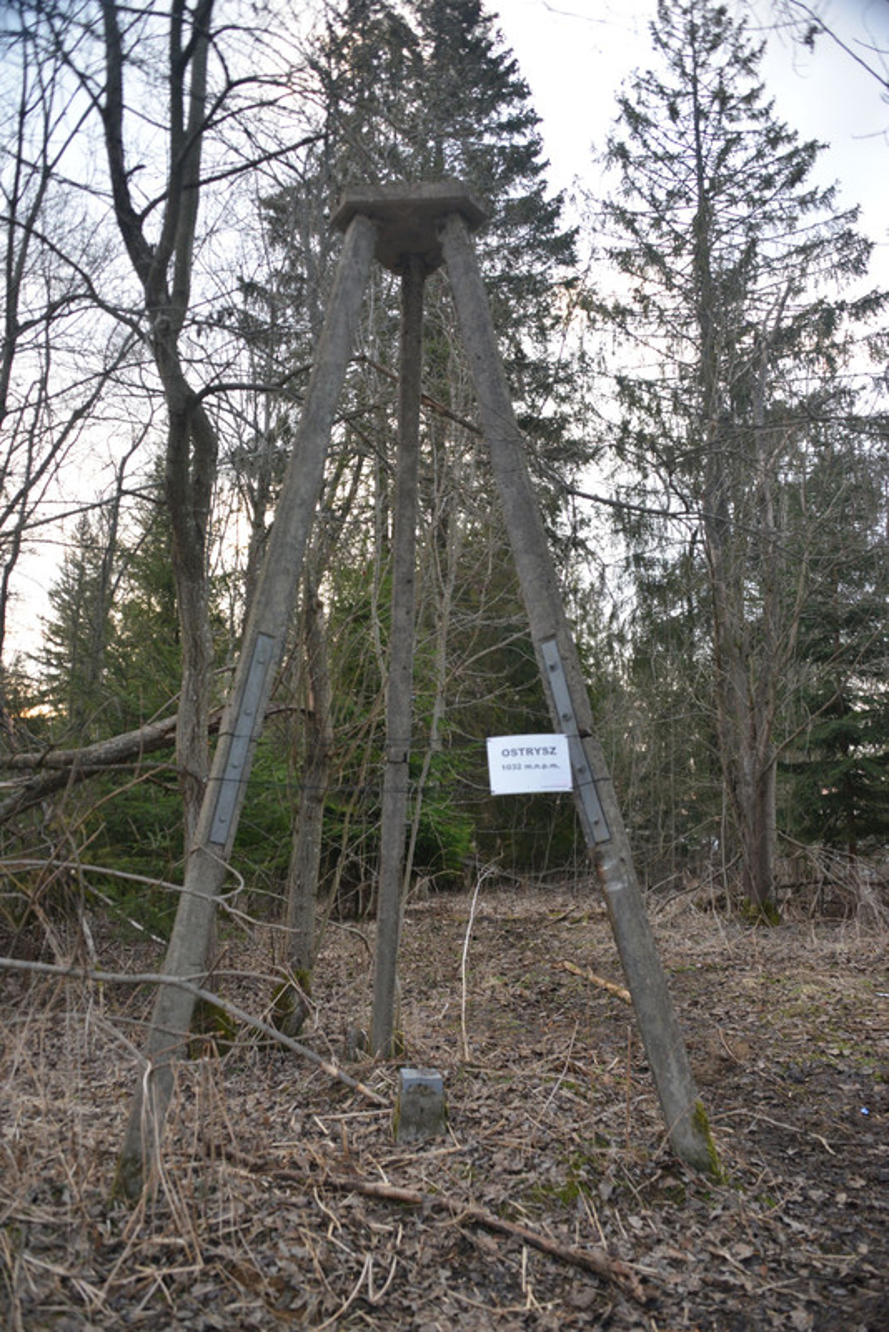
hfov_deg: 46.4
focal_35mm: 28
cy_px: 666
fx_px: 1036
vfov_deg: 65.5
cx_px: 444
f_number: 3.5
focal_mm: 28
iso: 900
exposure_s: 1/30
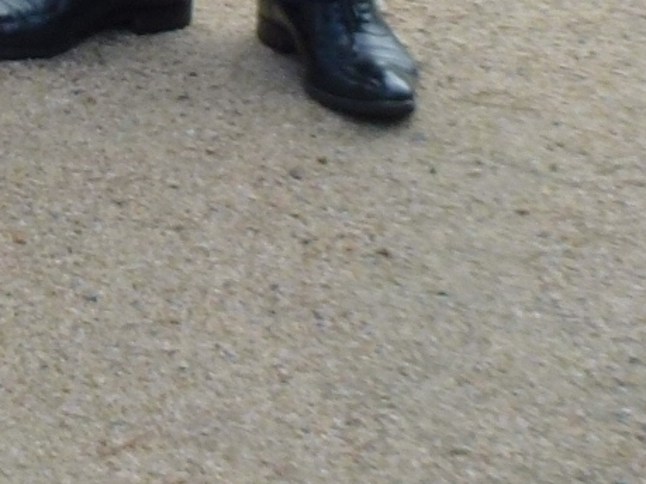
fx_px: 3955
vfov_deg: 6.9
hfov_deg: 8.8
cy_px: -232
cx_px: -667
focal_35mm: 212
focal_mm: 6.8
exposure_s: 1/250
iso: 100
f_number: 3.8
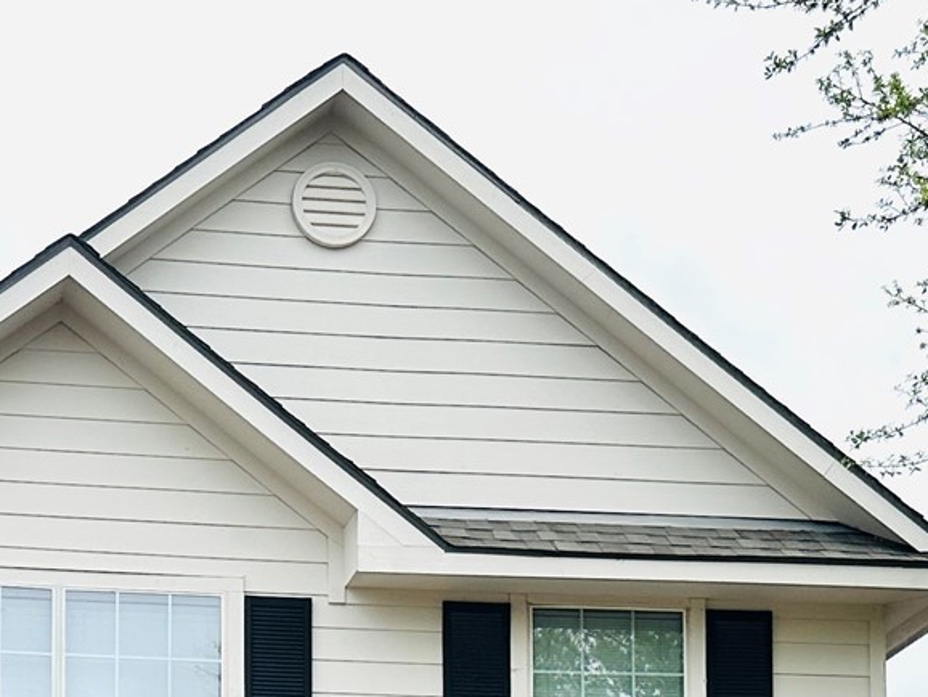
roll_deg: -0.3
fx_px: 2280
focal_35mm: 85
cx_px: 100
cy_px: 1140
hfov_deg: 22.5
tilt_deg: +5.3
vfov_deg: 15.6
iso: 80
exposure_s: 1/3597
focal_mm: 6.86
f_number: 1.78
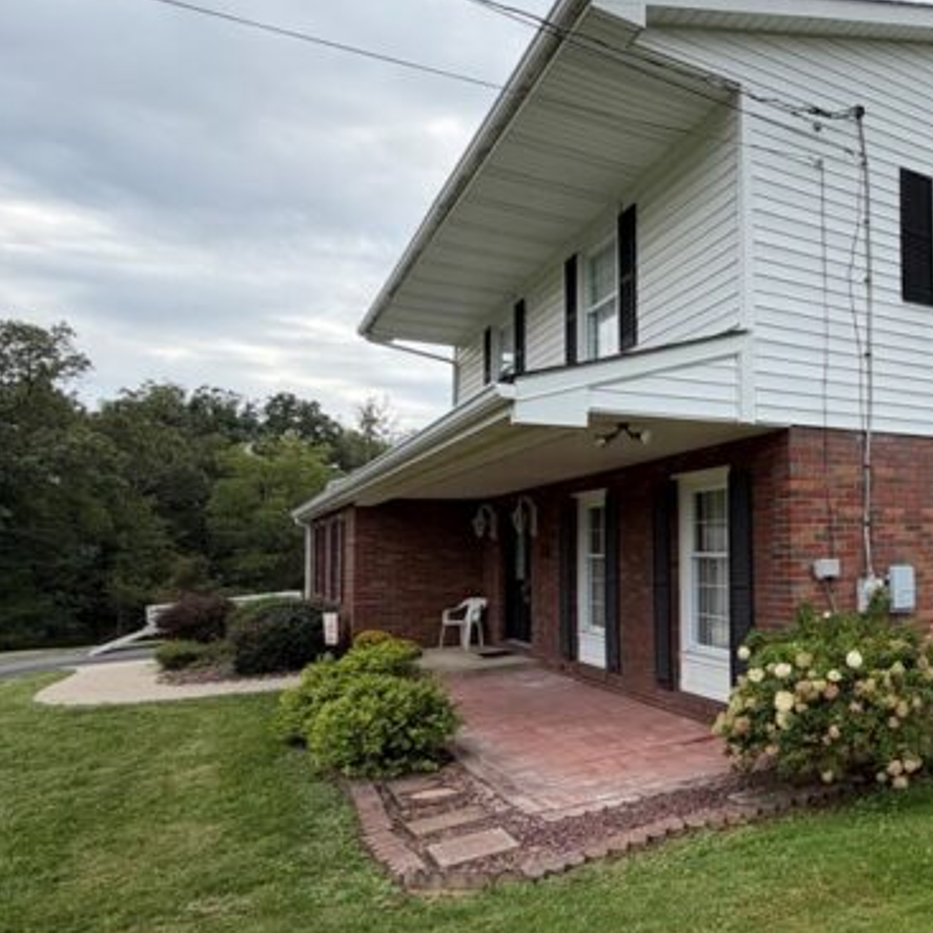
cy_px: 498
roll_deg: +1.6
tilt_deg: +3.0
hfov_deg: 49.5
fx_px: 823
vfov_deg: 59.0
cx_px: 910
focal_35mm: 27
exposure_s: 1/549
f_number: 2.2
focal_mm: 2.22
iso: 40
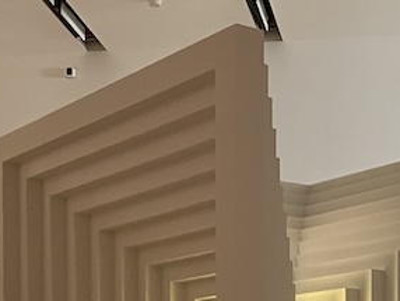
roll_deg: +1.7
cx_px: 227
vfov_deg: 14.8
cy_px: 448
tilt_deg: -1.0
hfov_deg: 21.1
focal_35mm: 93
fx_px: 1076
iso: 500
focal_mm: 5.1
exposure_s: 1/27
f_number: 1.6
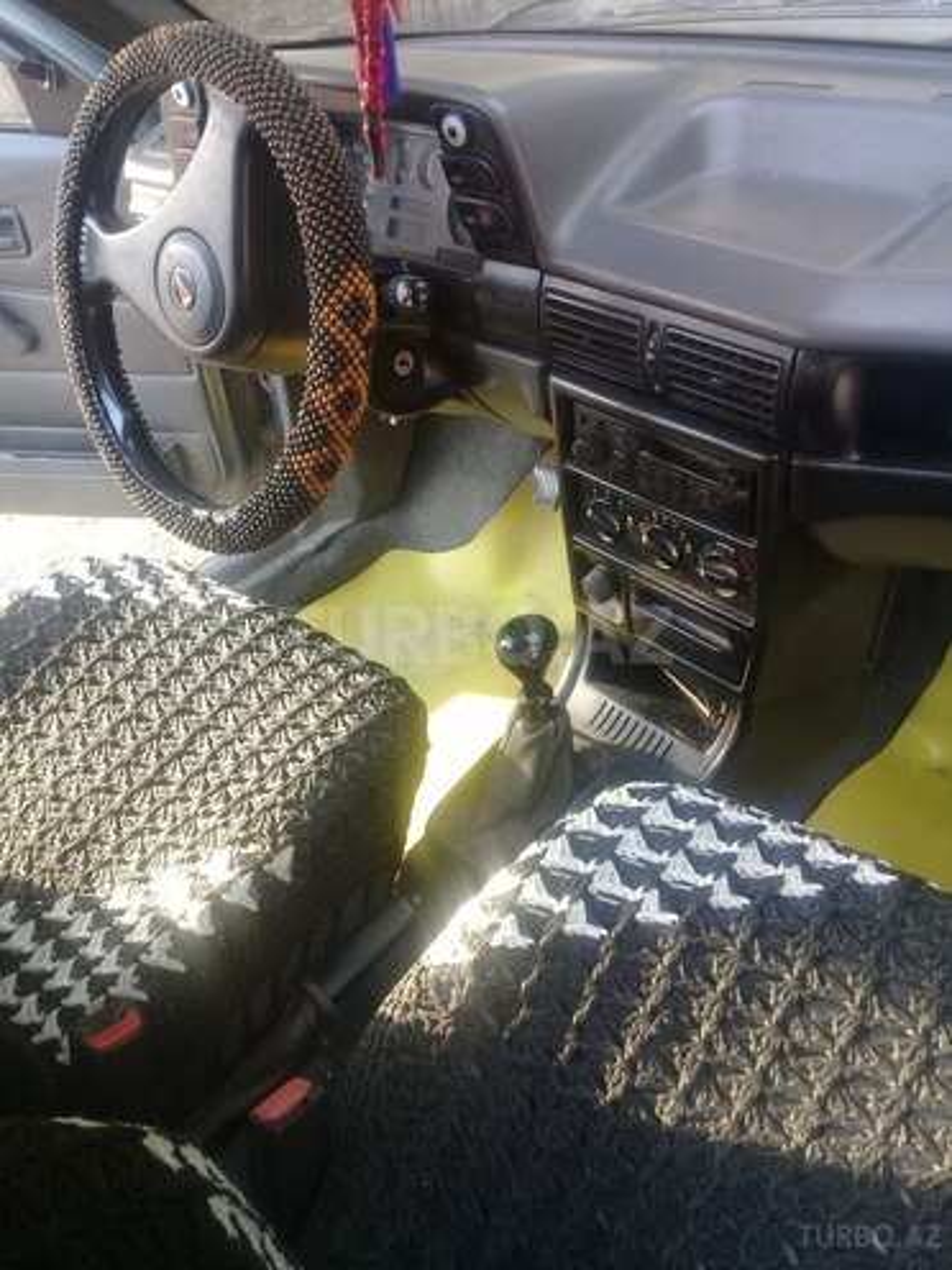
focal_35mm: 31
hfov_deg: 45.4
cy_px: 635
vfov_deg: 58.4
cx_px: 476
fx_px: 1137
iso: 64
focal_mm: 3.3
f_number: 2.2
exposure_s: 1/50
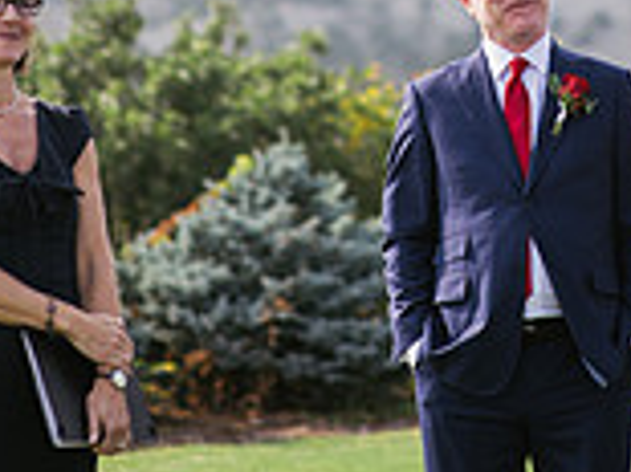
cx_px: 554
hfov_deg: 8.3
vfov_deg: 6.2
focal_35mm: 238
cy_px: -232
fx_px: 4335
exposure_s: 1/2000
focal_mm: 85
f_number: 2.2
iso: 160
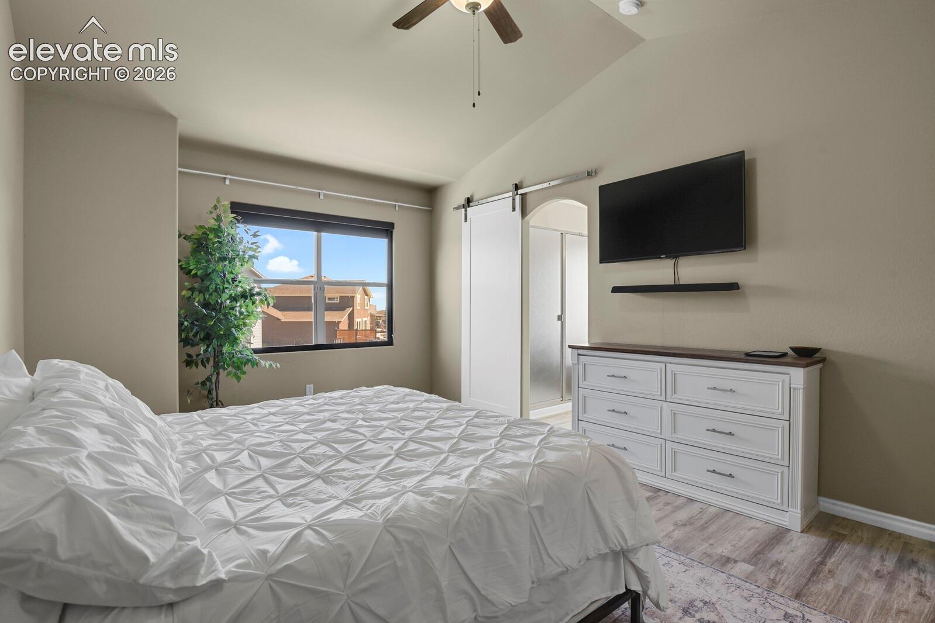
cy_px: 312
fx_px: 441
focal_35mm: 17
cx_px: 468
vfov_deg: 70.4
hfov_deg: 93.3
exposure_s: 1/20
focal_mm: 17
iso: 1000
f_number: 8
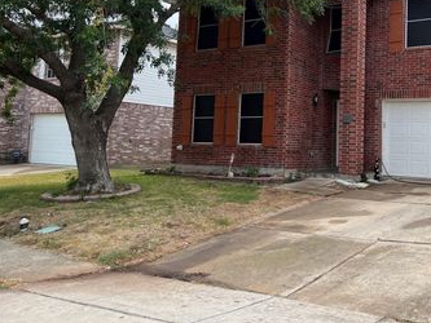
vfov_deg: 36.4
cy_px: 103
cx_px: 320
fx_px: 486
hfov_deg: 46.3
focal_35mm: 39
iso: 50
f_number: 1.5
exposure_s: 1/1412
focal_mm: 5.7
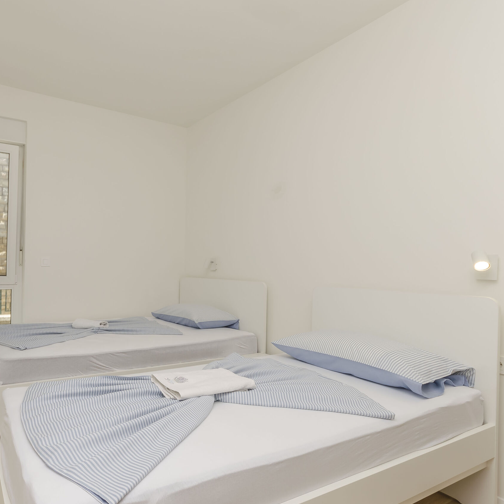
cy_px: 268
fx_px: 346
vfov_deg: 72.1
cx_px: 144
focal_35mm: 21
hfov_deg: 68.7
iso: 100
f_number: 8
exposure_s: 1/100
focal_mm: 10
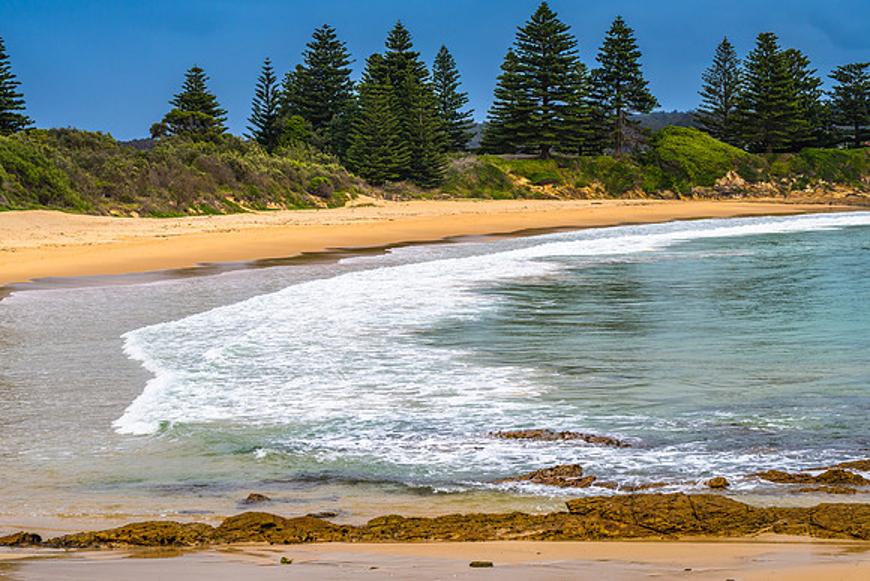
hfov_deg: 20.1
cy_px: 290
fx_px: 2452
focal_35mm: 101
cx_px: 435
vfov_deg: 13.5
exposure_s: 1/1000
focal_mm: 98
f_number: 8
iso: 200
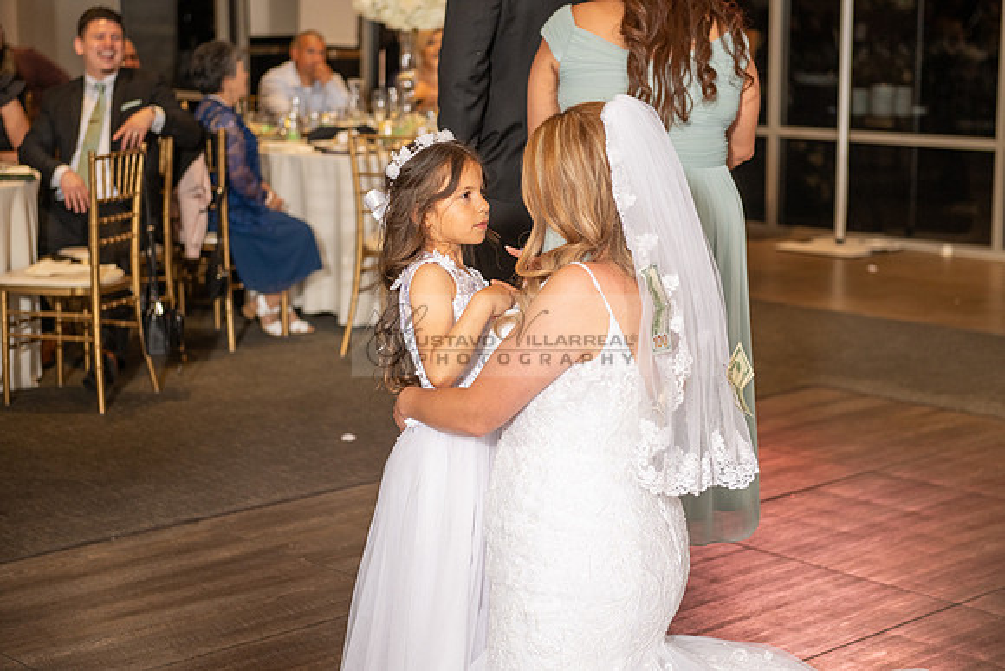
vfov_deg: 19.5
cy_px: 336
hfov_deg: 28.8
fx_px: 1955
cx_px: 502
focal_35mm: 70
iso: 800
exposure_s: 1/160
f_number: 3.5
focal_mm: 70
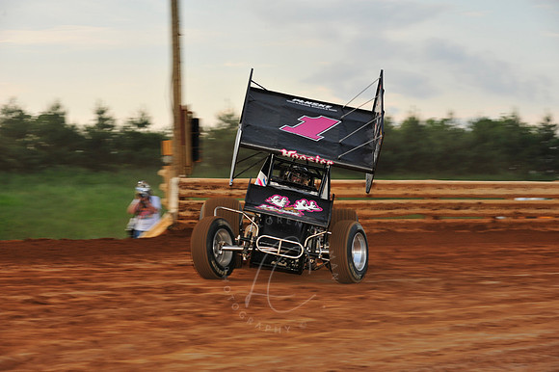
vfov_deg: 11.4
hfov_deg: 17.1
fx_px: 1862
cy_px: 186
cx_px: 280
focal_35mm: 120
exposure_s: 1/320
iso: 500
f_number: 8
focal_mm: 120
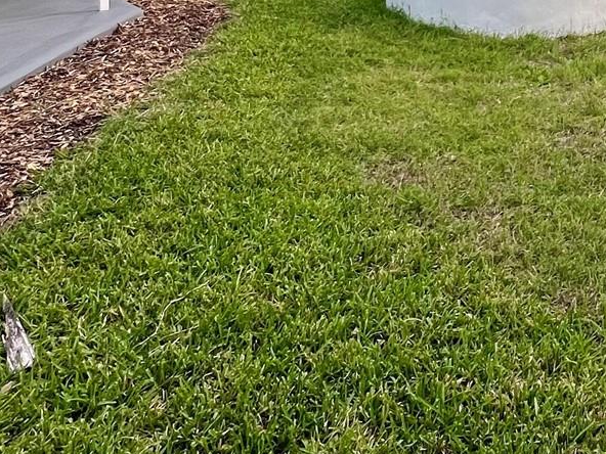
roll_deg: +1.4
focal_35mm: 45
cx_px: 682
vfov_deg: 26.0
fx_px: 788
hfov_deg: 35.4
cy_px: -180
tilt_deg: +2.4
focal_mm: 1.57
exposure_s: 1/319
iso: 32
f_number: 1.8
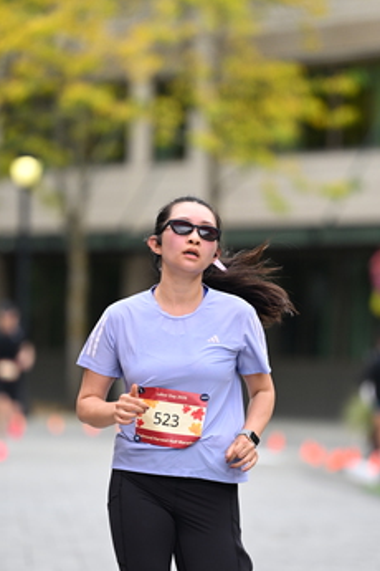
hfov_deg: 4.9
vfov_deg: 7.4
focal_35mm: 279
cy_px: 339
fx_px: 4417
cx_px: 191
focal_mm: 175
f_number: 2.8
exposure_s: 1/2000
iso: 640
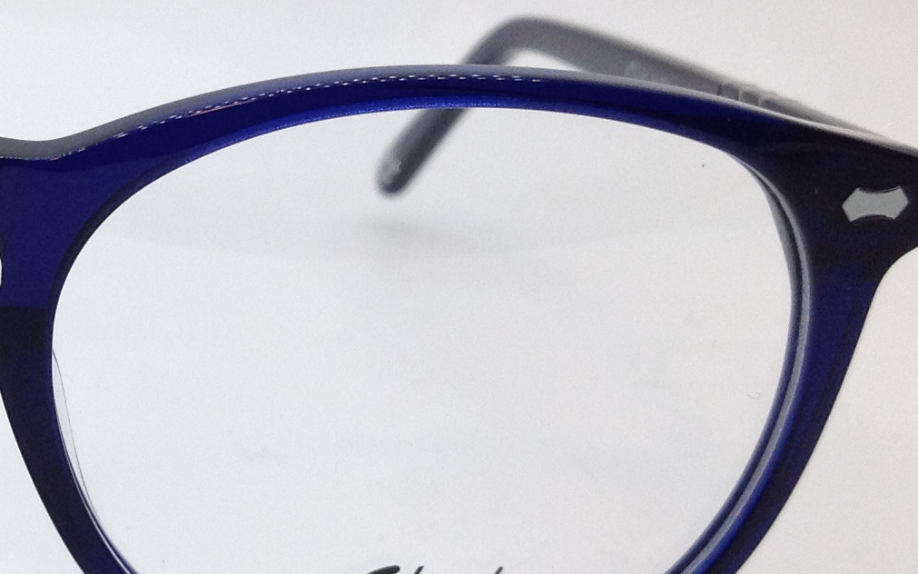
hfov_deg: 20.7
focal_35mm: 95
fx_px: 2377
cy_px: 315
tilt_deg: -19.8
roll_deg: -1.7
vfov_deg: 13.8
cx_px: -126
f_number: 2.4
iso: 50
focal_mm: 4.28
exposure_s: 1/110
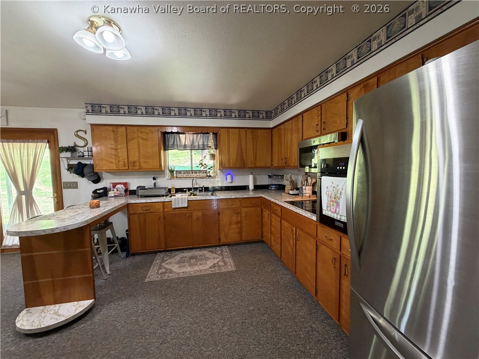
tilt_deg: -3.2
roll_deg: +0.5
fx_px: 194
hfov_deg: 102.1
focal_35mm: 14
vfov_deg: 85.7
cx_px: 240
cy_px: 180
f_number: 2.2
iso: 320
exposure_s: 1/60
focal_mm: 2.22
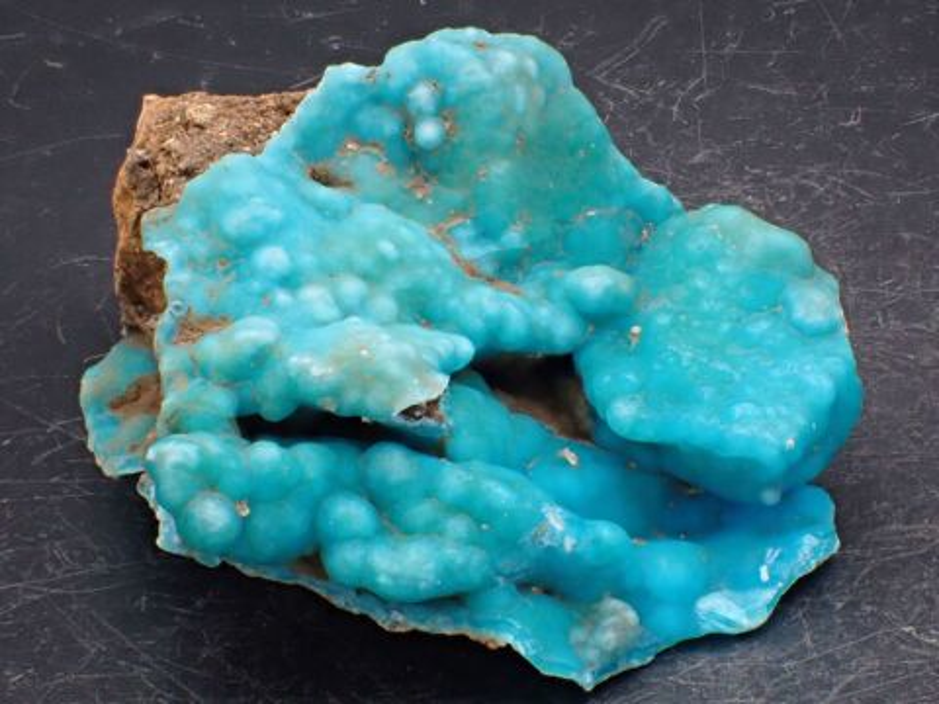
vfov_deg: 14.8
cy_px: 352
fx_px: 2713
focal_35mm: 100
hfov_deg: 19.6
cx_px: 470
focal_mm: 18
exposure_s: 1/400
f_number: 6.3
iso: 640
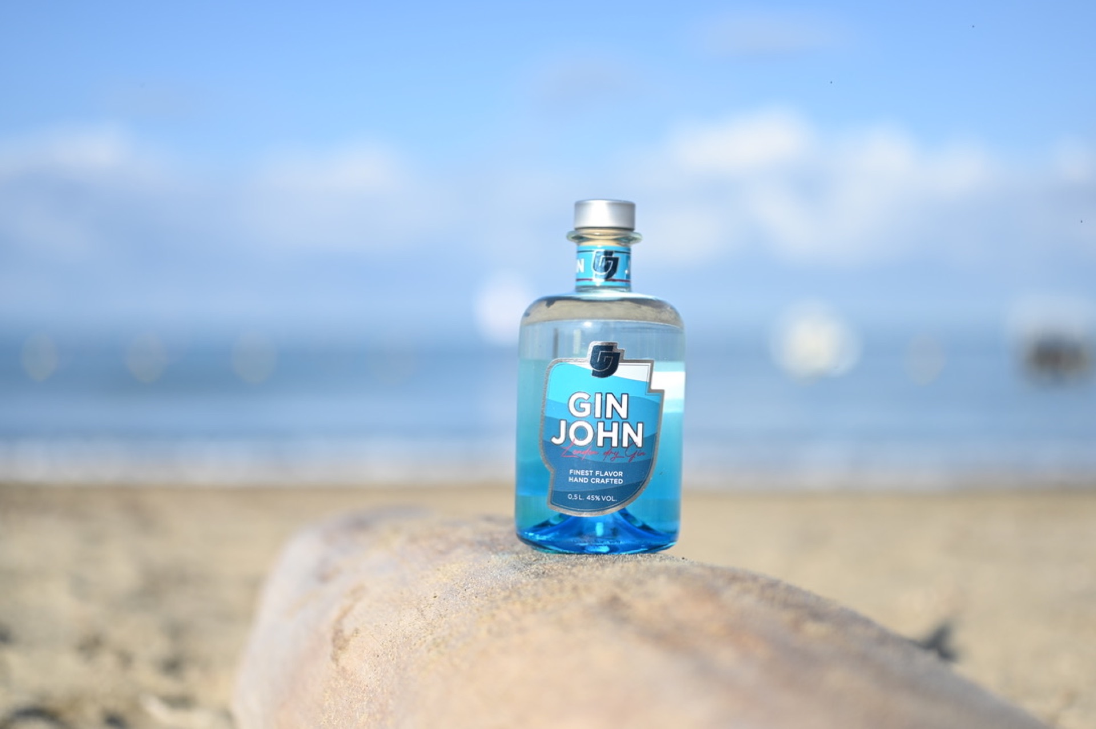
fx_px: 1521
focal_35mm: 50
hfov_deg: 39.6
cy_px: 364
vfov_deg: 27.0
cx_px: 548
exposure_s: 1/4000
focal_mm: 50
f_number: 1.8
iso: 100
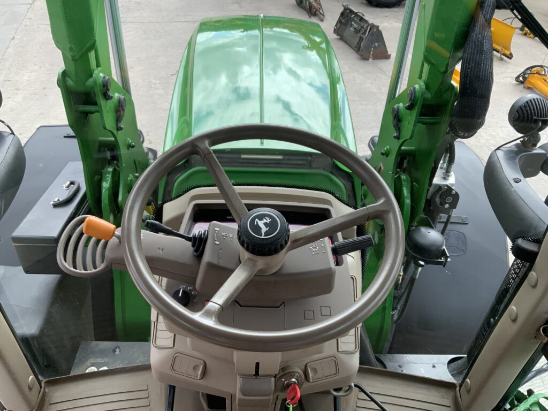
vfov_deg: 48.2
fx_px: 459
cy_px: 206
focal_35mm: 29
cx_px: 274
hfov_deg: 61.7
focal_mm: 3
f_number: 1.8
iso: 16
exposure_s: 1/397
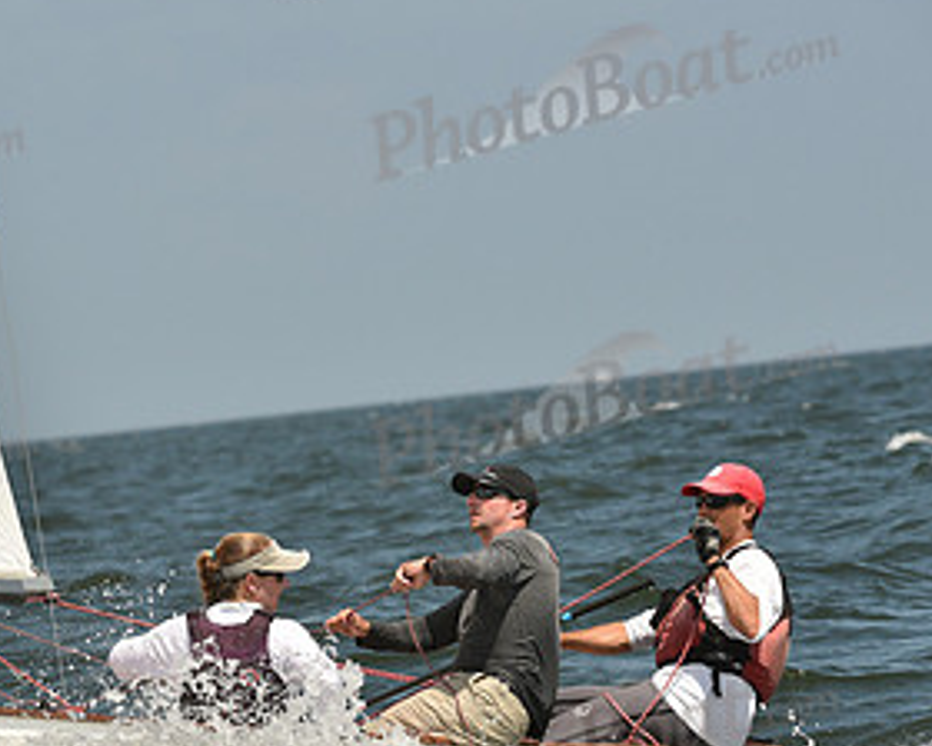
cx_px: 200
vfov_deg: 3.6
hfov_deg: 4.5
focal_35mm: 428
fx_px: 11806
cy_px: 621
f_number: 7.1
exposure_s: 1/1250
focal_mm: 220
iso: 250
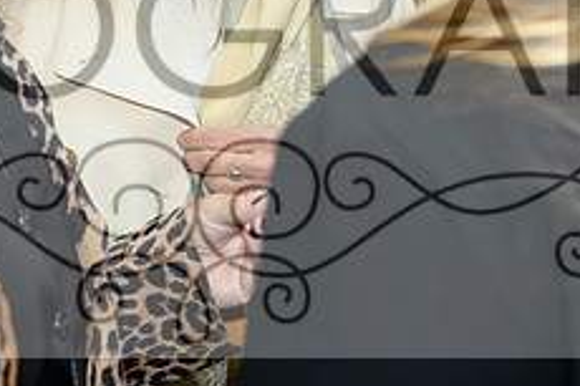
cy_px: -129
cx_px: 142
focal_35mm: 105
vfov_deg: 12.6
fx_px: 1690
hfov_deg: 19.3
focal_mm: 39
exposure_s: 1/160
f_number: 4
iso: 1250
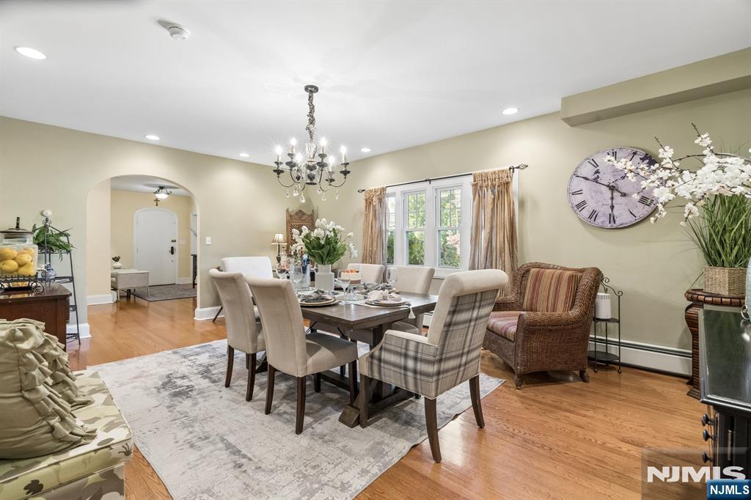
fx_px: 334
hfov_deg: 96.8
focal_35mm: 16
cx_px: 376
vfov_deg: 73.7
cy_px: 250
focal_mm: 16
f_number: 8
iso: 2500
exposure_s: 1/40
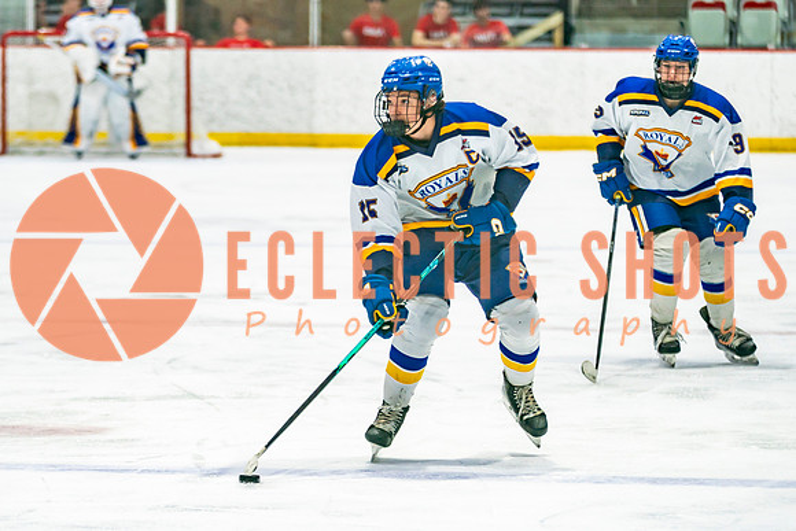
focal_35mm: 248
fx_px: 5480
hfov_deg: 8.3
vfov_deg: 5.5
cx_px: 323
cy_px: 297
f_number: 2.8
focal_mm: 142
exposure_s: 1/640
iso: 320
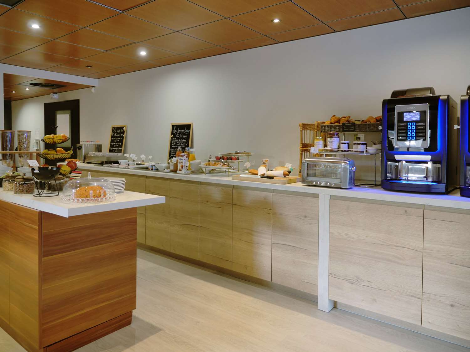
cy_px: 176
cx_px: 235
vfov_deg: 56.8
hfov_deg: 71.6
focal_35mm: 24
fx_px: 326
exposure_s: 1/60
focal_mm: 12
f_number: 2.8
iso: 400
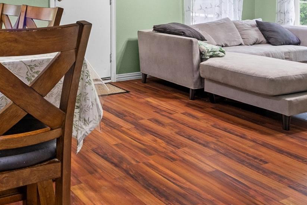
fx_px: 341
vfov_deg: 31.1
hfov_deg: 43.6
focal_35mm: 40
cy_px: 3
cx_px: 23
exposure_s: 1
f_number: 7.1
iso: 800
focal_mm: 16
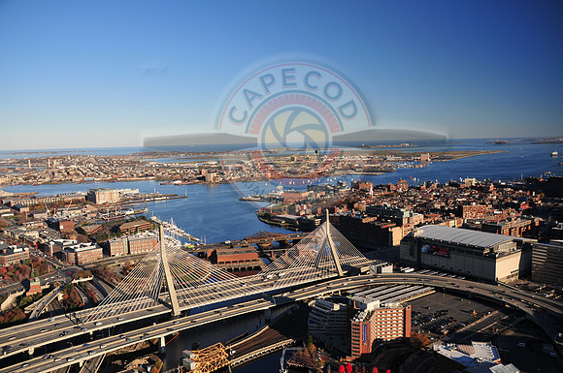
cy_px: 186
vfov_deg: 43.5
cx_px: 282
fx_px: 469
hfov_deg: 62.0
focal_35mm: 30
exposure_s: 1/500
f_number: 4.5
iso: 200
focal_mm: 20
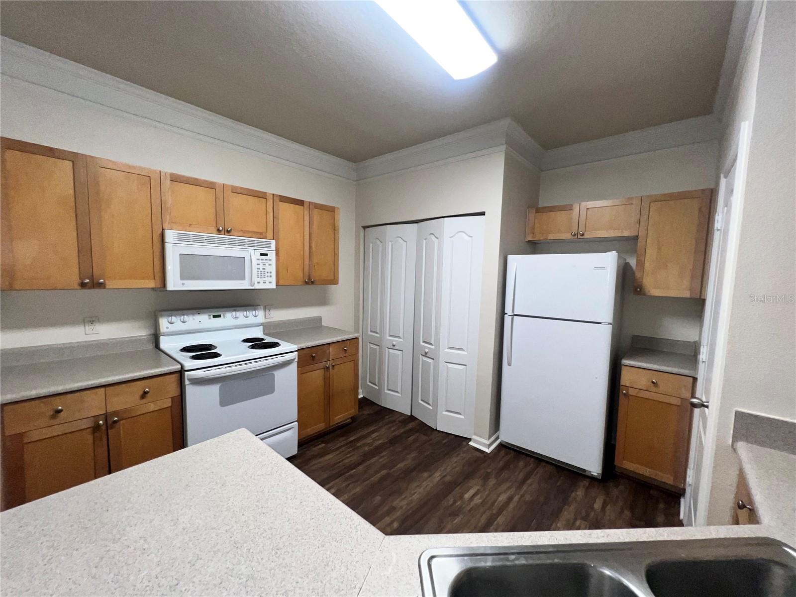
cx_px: 398
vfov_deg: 89.9
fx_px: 299
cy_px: 298
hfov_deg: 106.2
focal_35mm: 13
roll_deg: -1.4
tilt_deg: -5.0
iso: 100
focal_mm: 1.57
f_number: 1.8
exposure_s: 1/120
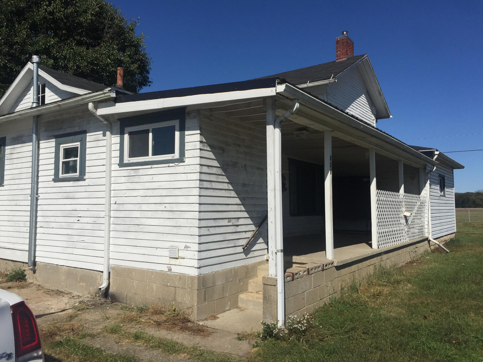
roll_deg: -0.3
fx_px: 405
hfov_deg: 61.7
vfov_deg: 48.2
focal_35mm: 29
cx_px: 242
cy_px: 181
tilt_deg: +2.7
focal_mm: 4.15
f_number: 2.2
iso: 32
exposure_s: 1/6623
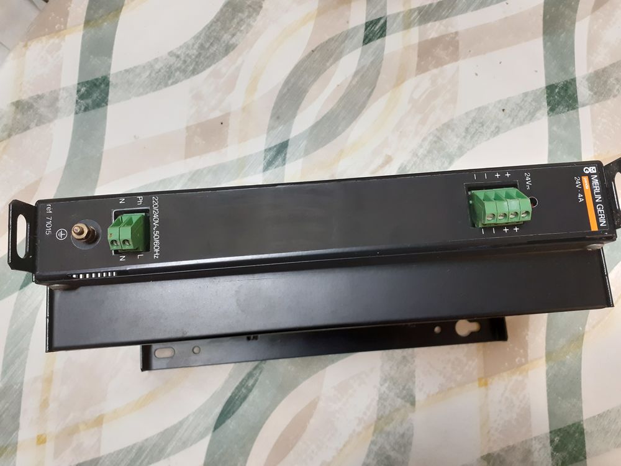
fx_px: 484
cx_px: 310
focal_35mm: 27
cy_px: 233
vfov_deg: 51.4
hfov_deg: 65.3
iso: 200
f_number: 1.9
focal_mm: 3.6
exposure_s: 1/50
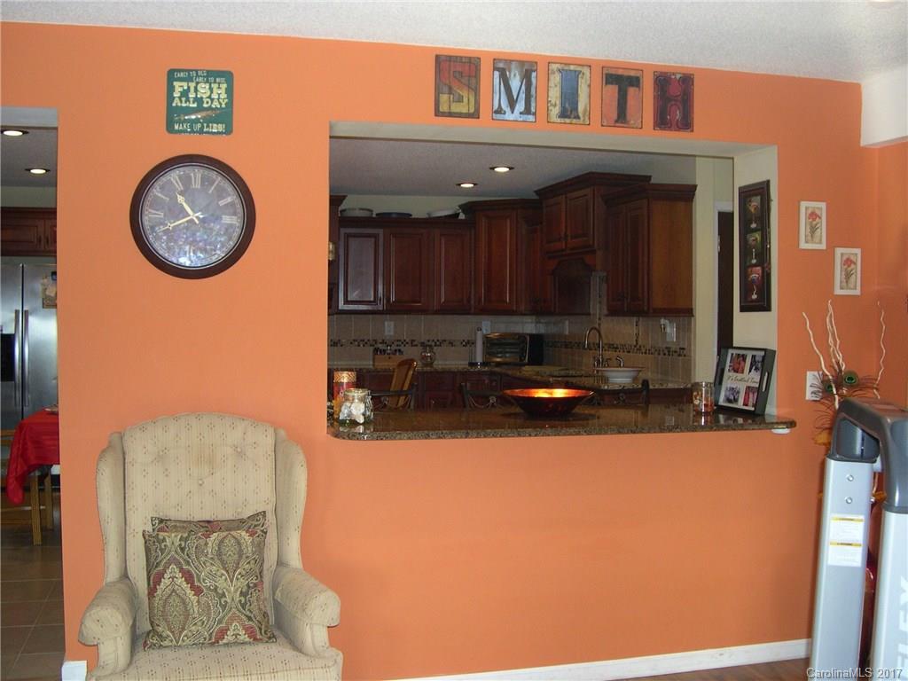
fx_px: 997
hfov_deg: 49.0
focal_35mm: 38
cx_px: 454
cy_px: 340
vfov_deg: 37.7
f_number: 2.8
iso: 214
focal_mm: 8
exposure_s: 1/60
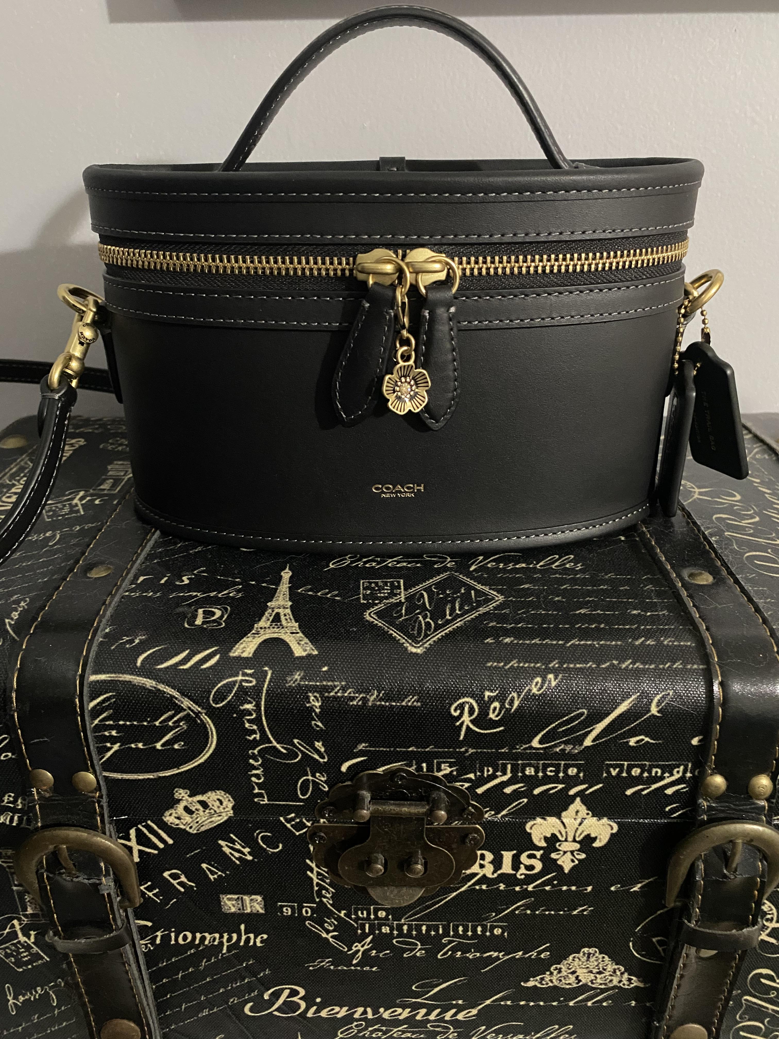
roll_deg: +0.9
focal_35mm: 26
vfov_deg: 67.3
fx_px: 780
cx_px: 390
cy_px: 520
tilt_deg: -24.7
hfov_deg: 53.1
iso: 800
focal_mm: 4.25
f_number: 1.8
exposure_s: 1/24
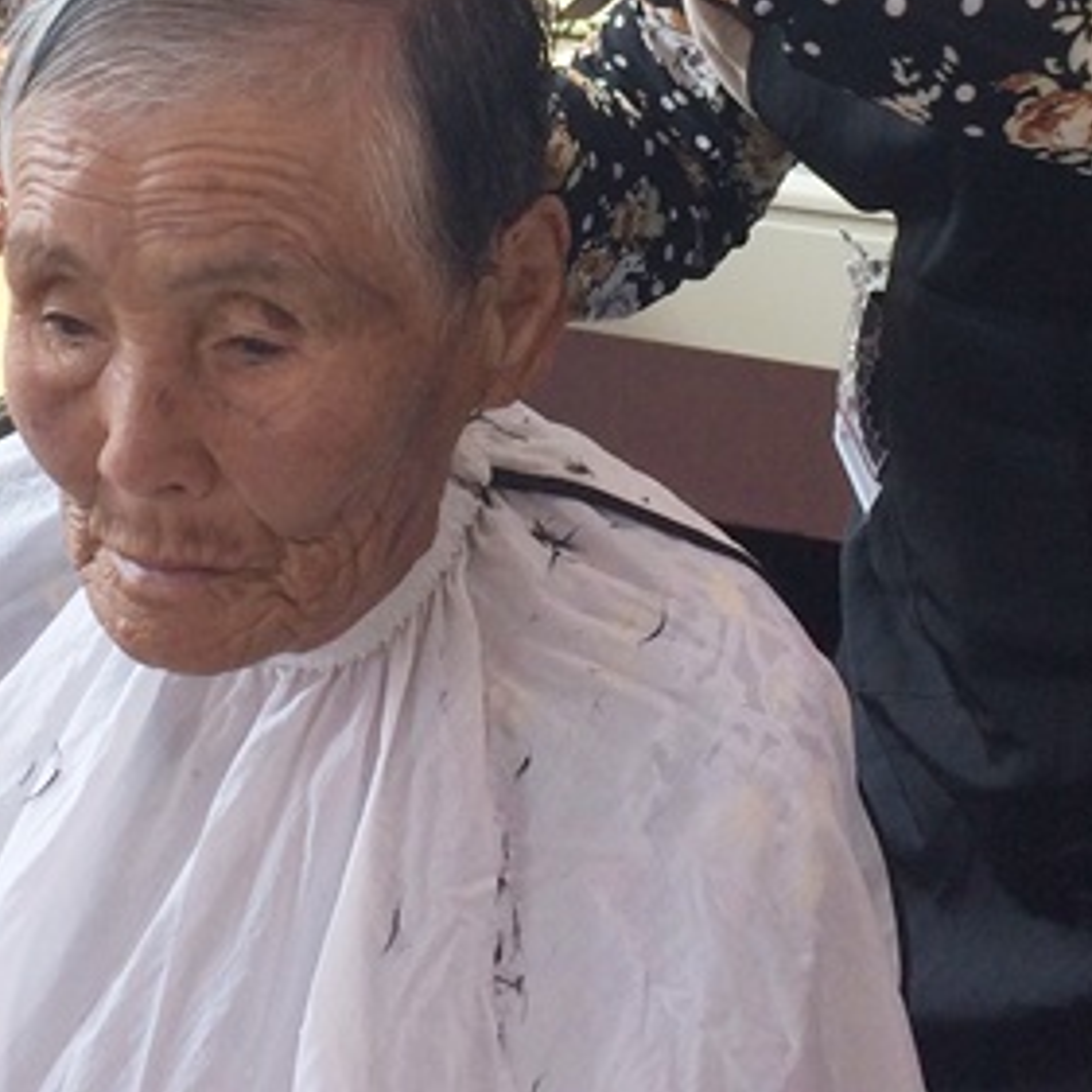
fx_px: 2927
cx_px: 501
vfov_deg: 20.6
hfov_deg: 21.1
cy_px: 45
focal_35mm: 82
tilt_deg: -15.0
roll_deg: +0.8
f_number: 2.2
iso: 32
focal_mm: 4.15
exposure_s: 1/249
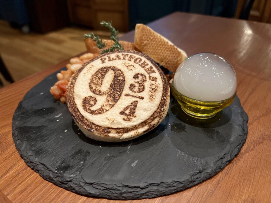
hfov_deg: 67.3
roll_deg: +1.3
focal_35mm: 26
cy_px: 102
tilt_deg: -34.7
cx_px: 136
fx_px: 204
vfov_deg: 53.1
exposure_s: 1/33
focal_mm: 5.7
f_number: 1.5
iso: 500
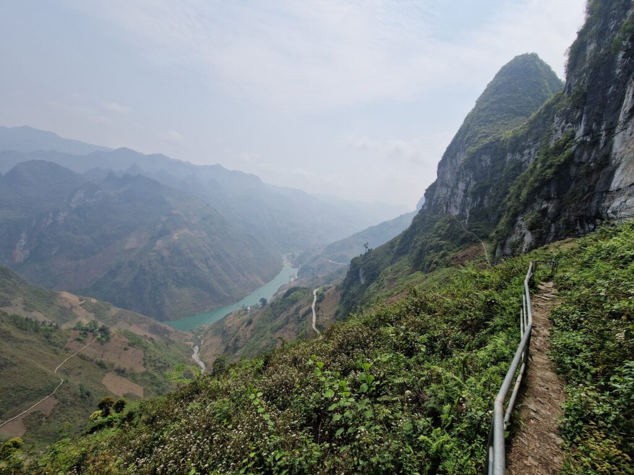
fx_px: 238
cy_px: 238
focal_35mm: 13
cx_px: 317
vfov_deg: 89.9
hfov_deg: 106.2
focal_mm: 2.2
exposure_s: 1/4464
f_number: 2.2
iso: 50
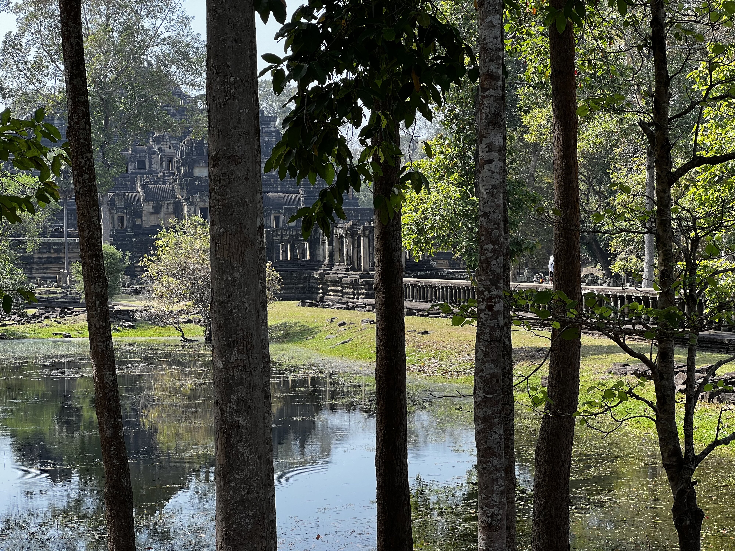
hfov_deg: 25.3
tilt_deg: +0.0
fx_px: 1635
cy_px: 276
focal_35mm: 77
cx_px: 368
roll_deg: +0.6
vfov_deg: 19.1
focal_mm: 9
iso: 32
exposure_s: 1/164
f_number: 2.8
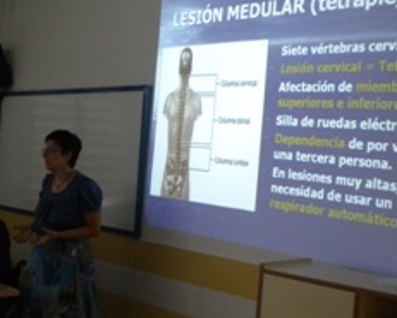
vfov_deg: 28.1
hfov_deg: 34.7
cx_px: 205
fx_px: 635
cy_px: 163
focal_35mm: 54
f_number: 3.1
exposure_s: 1/104
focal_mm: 6.3
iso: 400
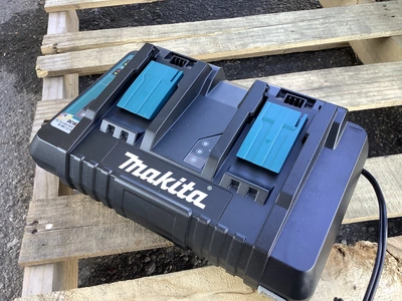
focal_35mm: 31
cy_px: 150
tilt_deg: -55.0
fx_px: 360
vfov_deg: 45.4
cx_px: 201
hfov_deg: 58.4
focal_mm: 3.3
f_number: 2.4
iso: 64
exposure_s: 1/120
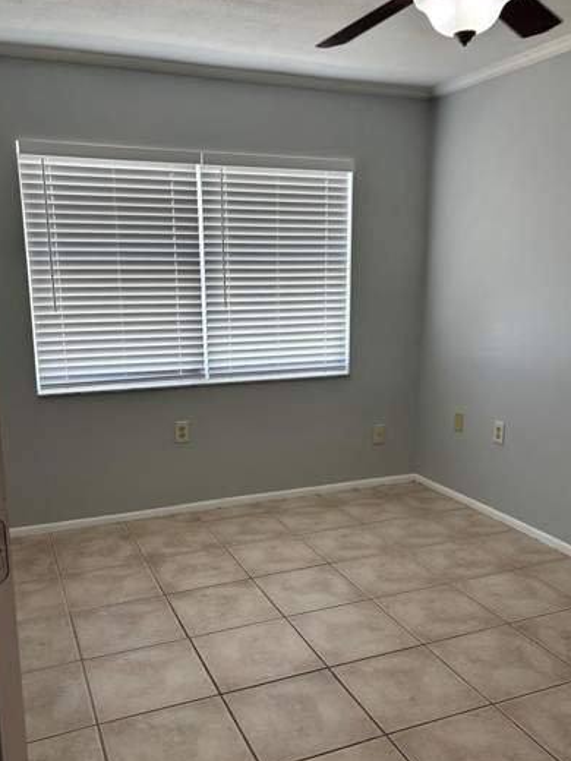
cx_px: 291
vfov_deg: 56.7
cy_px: 427
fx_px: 704
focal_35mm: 32
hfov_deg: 44.2
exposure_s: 1/120
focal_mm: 5.96
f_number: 1.6
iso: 100
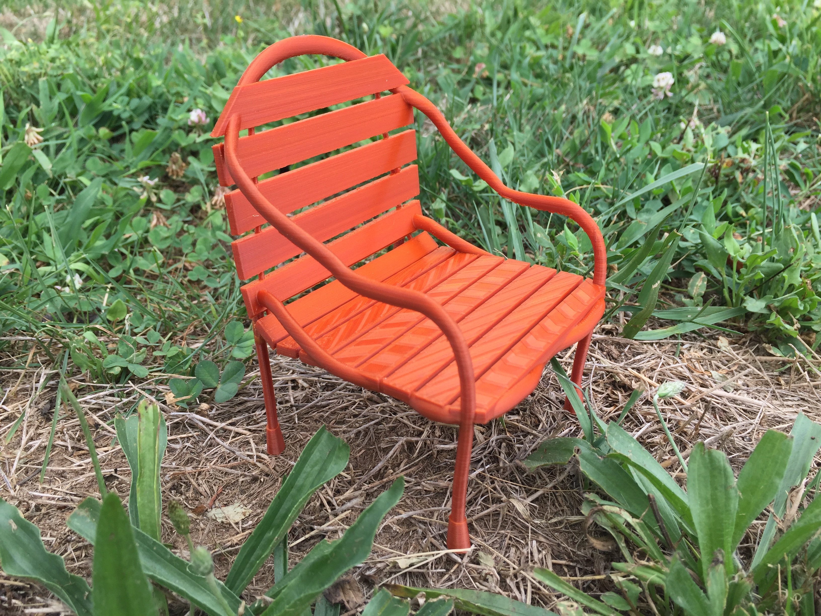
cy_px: 308
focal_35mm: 29
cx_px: 410
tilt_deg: -27.8
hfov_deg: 61.7
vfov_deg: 48.2
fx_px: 688
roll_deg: -0.4
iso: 32
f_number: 2.2
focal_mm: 4.15
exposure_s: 1/527
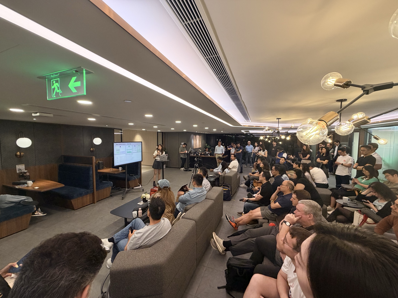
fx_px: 161
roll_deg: -0.5
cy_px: 149
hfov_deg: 102.1
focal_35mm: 14
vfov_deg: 85.7
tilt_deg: -3.0
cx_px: 199
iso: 160
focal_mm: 2.22
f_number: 2.2
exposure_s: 1/50
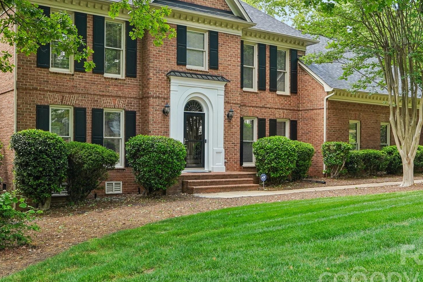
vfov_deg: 31.7
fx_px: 493
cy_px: 104
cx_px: 197
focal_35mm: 42
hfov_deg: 46.4
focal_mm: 20
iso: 400
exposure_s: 1/20
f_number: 8
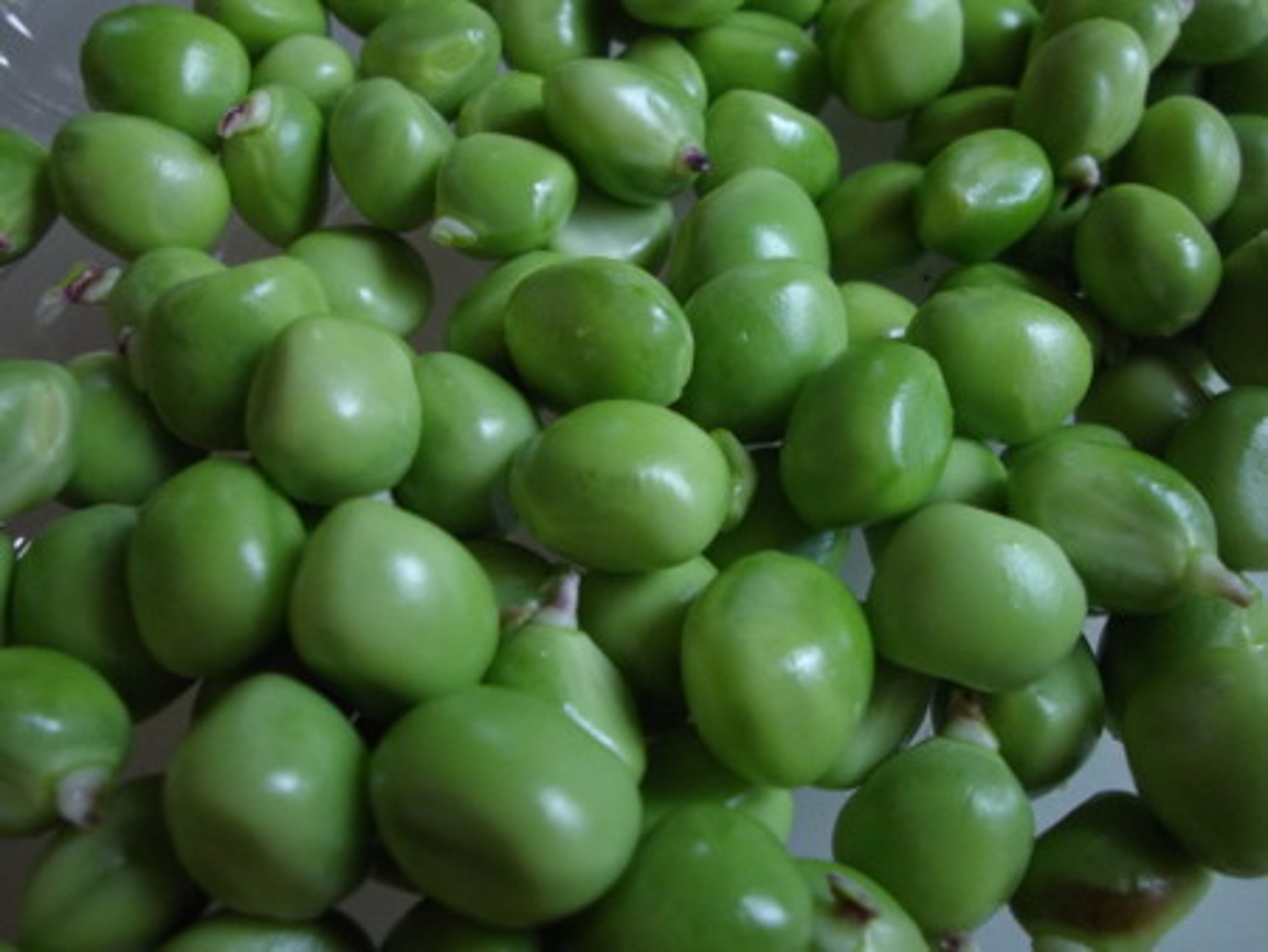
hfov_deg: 56.8
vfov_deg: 44.2
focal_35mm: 32
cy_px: 476
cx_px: 634
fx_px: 1173
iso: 340
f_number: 3.5
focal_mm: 5.8
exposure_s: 1/160
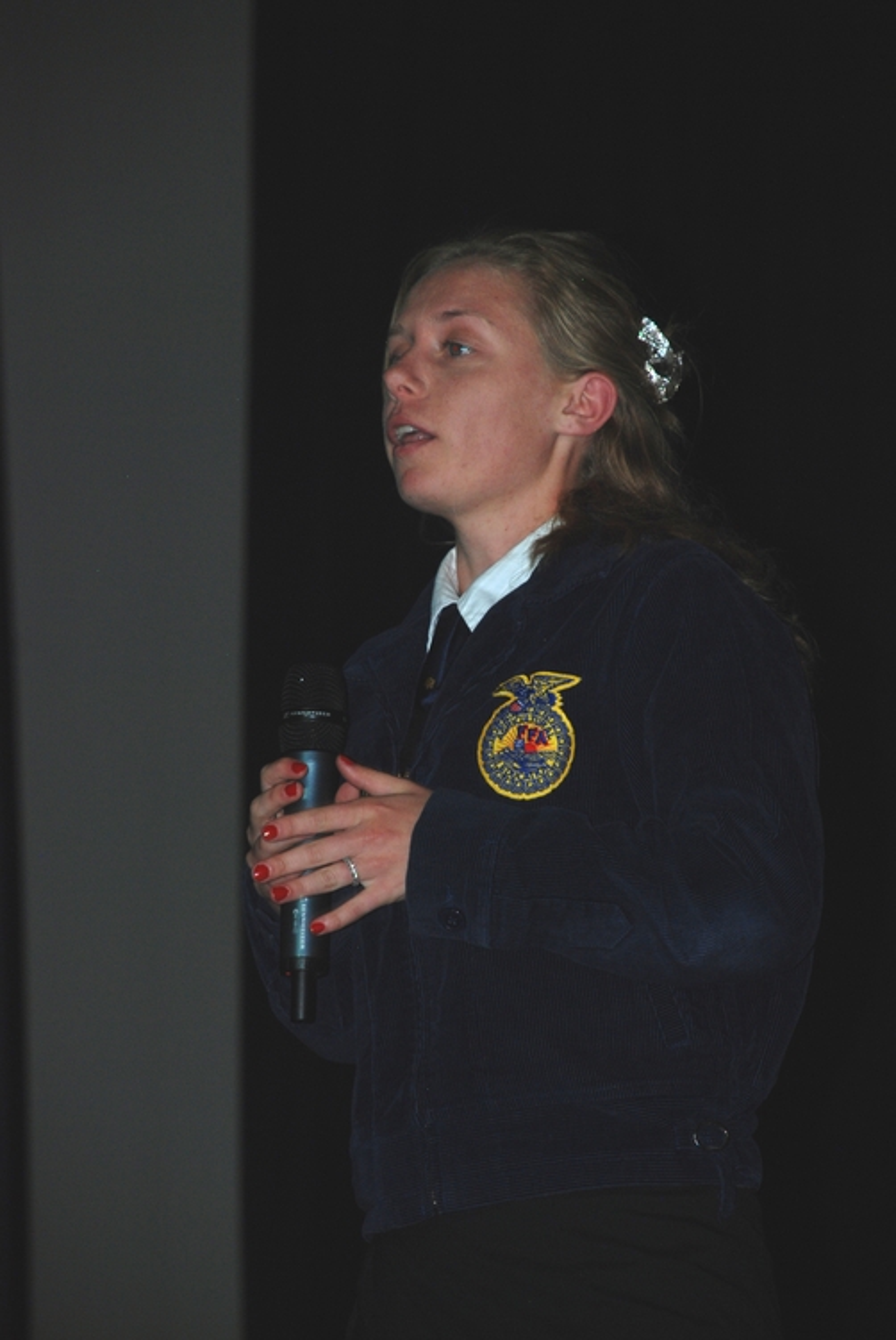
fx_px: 7539
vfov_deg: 10.1
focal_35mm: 202
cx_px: 448
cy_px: 670
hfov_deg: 6.8
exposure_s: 1/60
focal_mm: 135
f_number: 5.6
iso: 220
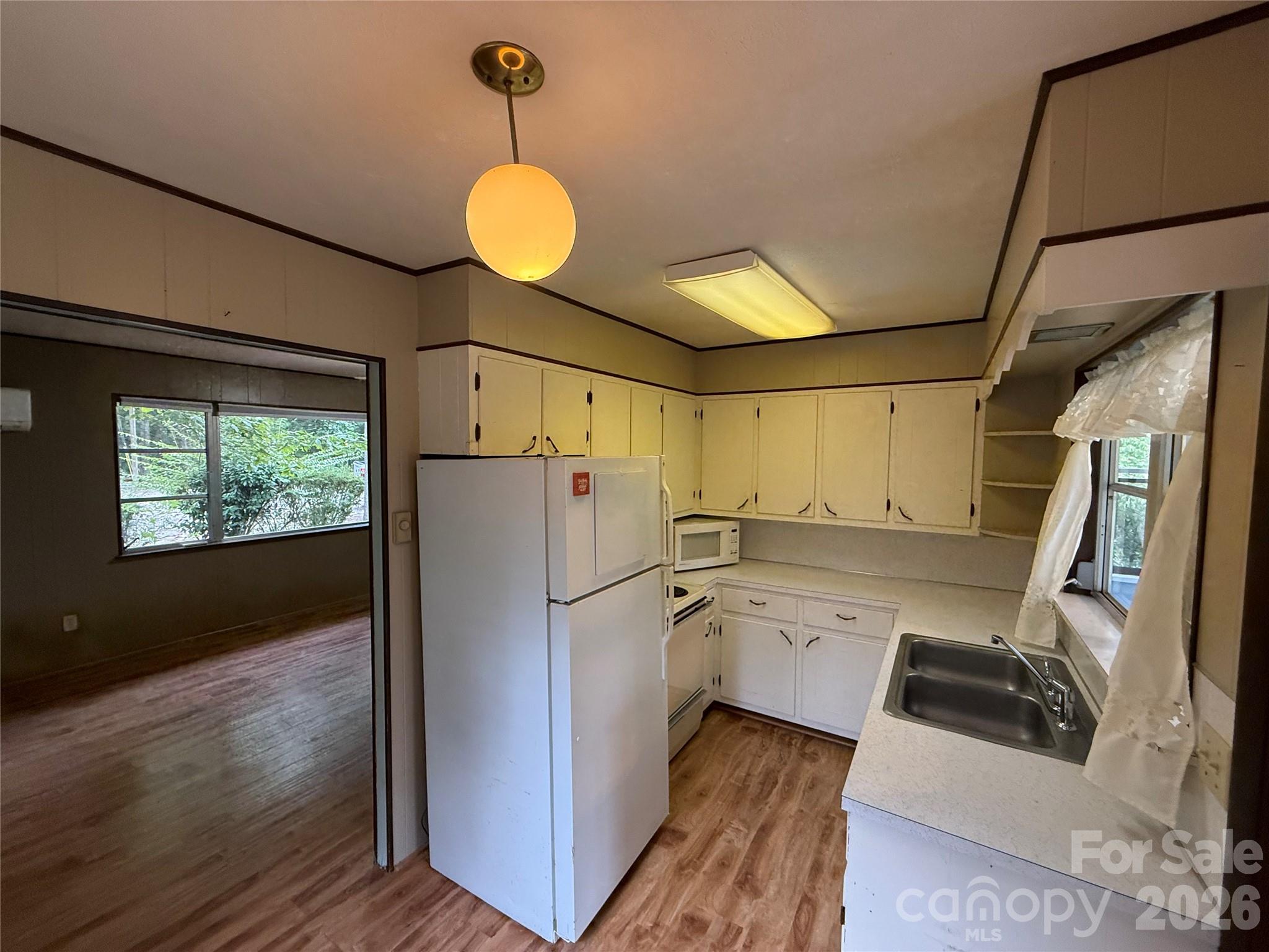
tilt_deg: -3.4
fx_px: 513
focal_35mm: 14
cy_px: 476
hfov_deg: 102.1
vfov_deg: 85.7
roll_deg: -0.6
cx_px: 634
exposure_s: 1/90
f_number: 2.2
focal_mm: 2.22
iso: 320
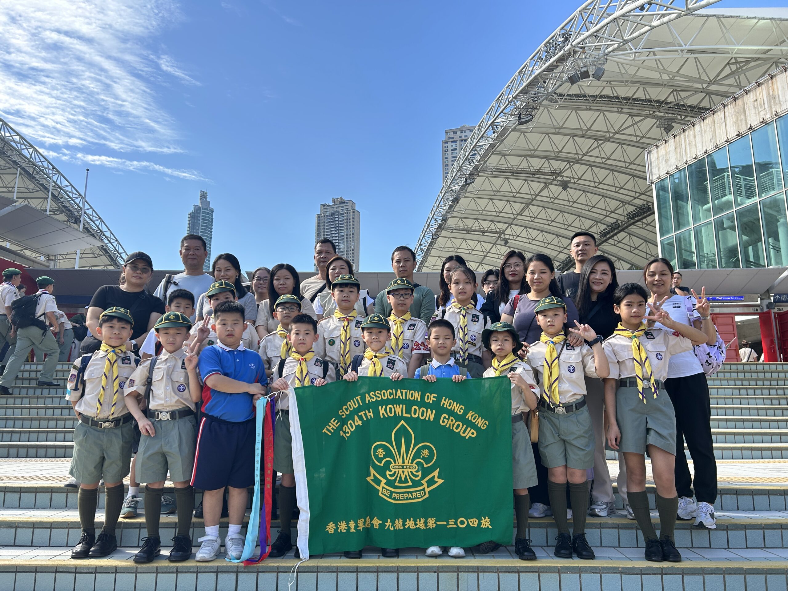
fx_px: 592
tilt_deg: +14.1
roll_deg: +1.7
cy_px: 296
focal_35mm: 26
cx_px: 394
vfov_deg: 53.1
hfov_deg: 67.3
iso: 50
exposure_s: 1/2165
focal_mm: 5.7
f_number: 1.5
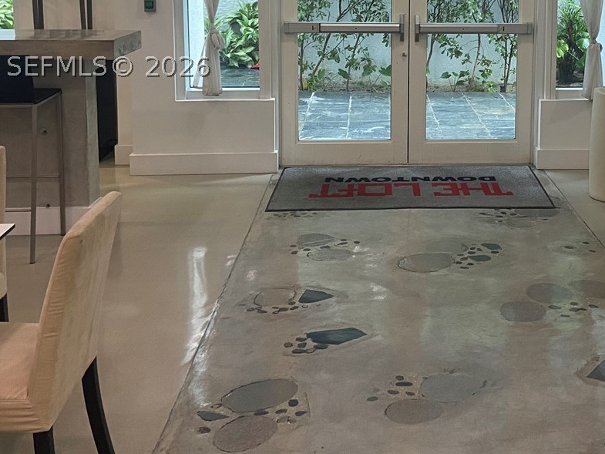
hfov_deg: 35.4
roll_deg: -0.6
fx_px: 926
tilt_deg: -9.5
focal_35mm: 53
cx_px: 446
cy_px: 66
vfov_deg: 26.8
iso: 100
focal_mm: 4.25
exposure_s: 1/60
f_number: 1.8
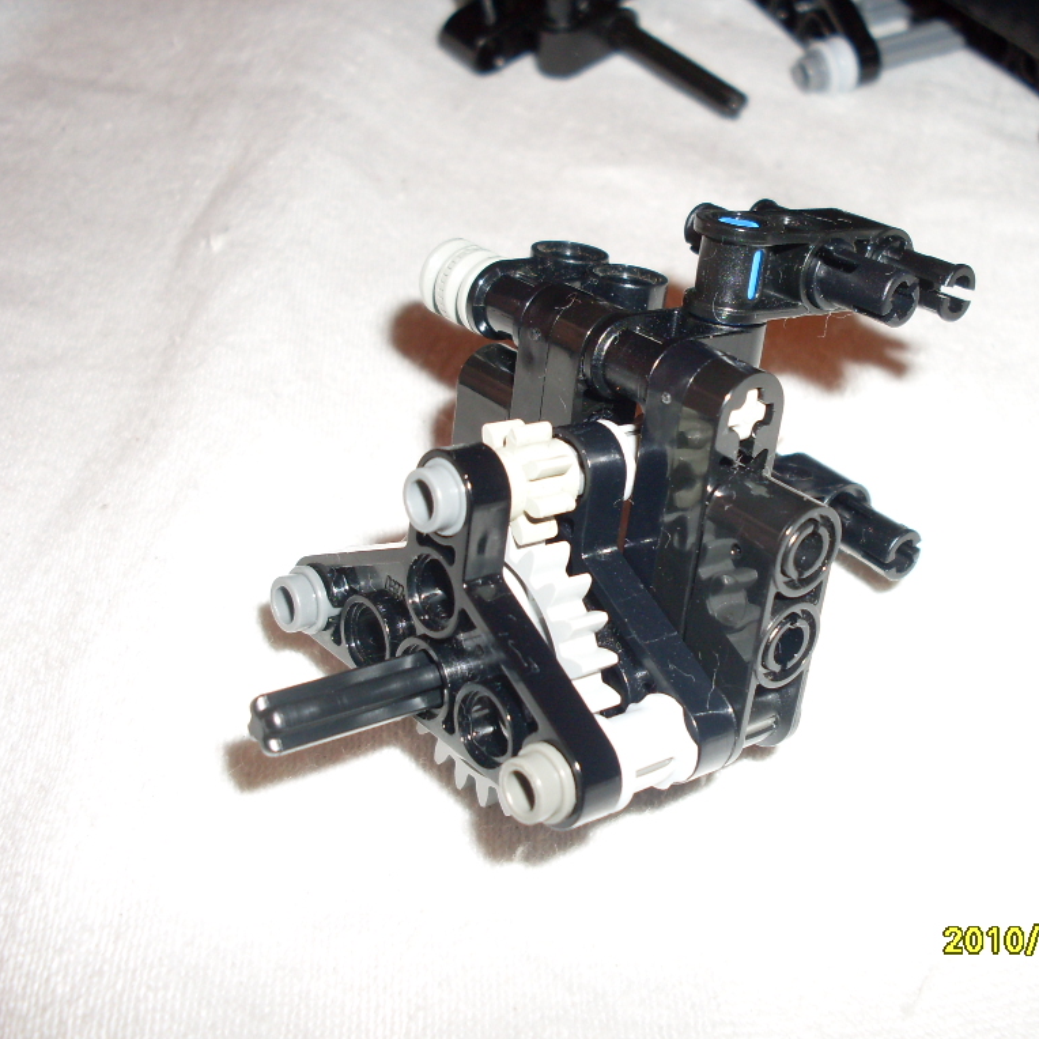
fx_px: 1528
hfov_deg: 37.4
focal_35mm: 45
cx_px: 639
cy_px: 520
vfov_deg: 37.6
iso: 100
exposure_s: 1/45
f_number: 2.8
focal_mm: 6.3
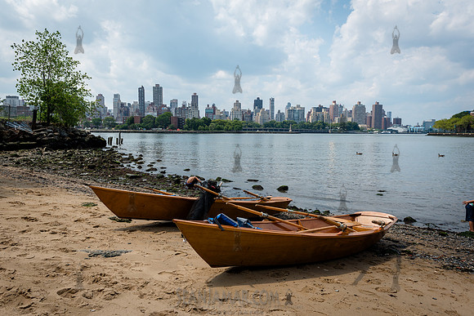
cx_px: 237
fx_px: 317
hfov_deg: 73.5
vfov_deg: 53.0
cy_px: 158
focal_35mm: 24
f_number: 7.1
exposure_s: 1/500
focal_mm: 24
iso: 100
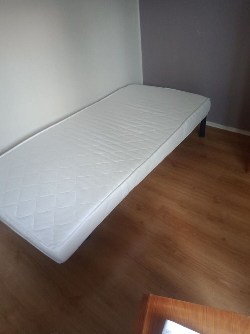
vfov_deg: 65.3
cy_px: 167
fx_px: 260
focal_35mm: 27
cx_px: 125
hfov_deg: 51.4
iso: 277
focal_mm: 3.54
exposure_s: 1/33.3
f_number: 2
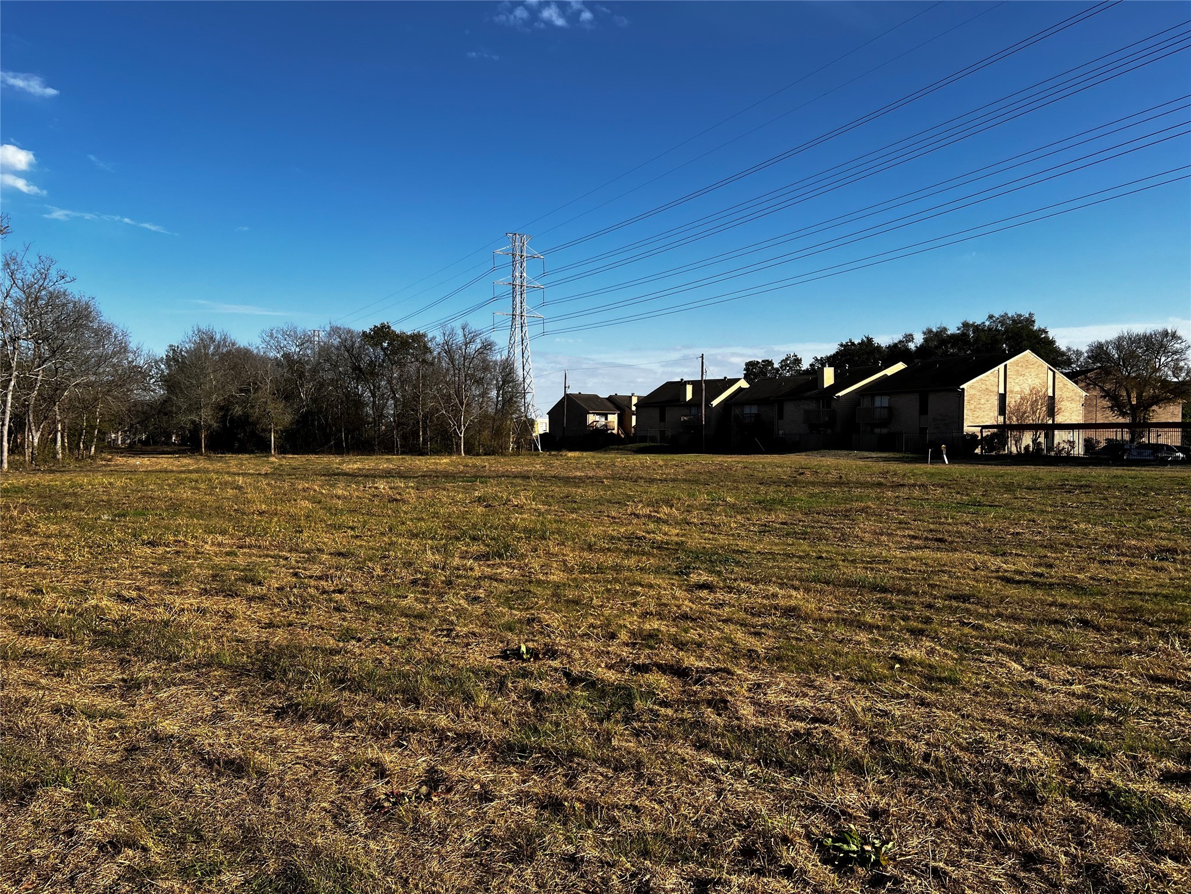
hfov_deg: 67.3
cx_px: 596
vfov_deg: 53.1
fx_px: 895
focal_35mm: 26
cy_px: 447
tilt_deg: -1.9
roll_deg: -0.2
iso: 50
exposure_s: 1/2841
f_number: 1.5
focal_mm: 5.7
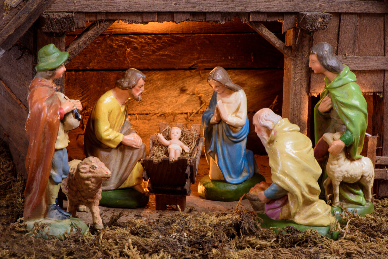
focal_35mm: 105
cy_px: 130
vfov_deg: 13.1
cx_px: 194
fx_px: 1132
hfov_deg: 19.4
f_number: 25
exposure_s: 30
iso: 100
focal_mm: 105
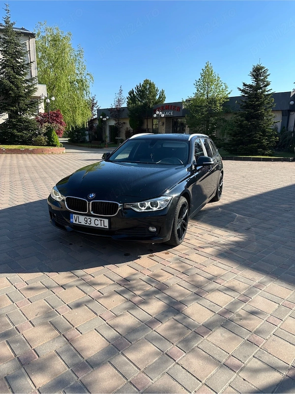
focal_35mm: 24
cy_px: 197
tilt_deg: -14.6
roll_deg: -0.6
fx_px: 273
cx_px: 148
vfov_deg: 71.6
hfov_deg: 56.8
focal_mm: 6.86
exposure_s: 1/2591
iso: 80
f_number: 1.78
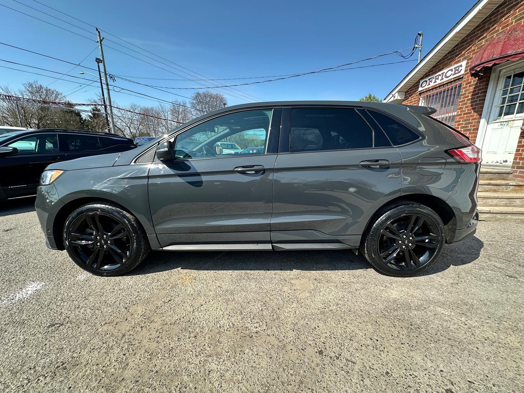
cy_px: 196
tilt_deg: -12.3
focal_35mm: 14
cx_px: 262
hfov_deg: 102.1
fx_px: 212
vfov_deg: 85.7
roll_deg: -0.9
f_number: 2.2
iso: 40
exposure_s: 1/606
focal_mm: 2.22
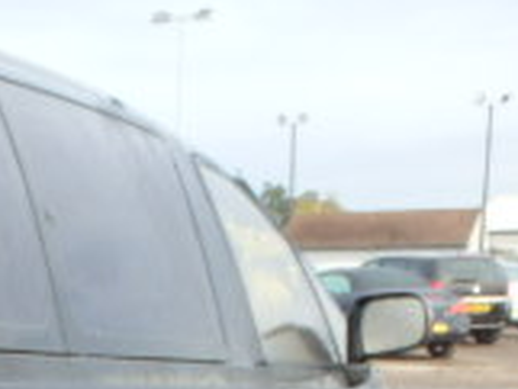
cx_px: -367
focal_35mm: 111
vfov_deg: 12.7
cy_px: 575
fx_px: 1662
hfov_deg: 15.6
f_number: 3.9
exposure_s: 1/60
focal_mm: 5
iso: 250
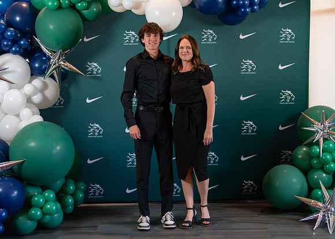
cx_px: 168
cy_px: 120
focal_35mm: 54
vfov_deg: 26.2
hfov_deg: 36.1
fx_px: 514
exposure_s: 1/400
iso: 500
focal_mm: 50
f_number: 1.2
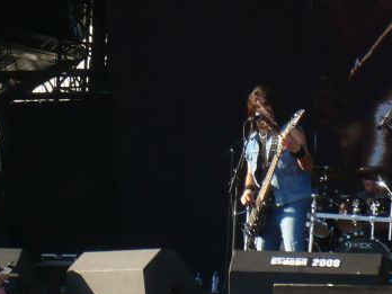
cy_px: 86
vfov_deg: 6.5
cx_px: 239
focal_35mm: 230
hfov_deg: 8.6
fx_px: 2605
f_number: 5.6
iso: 100
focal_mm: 16.4
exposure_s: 1/160
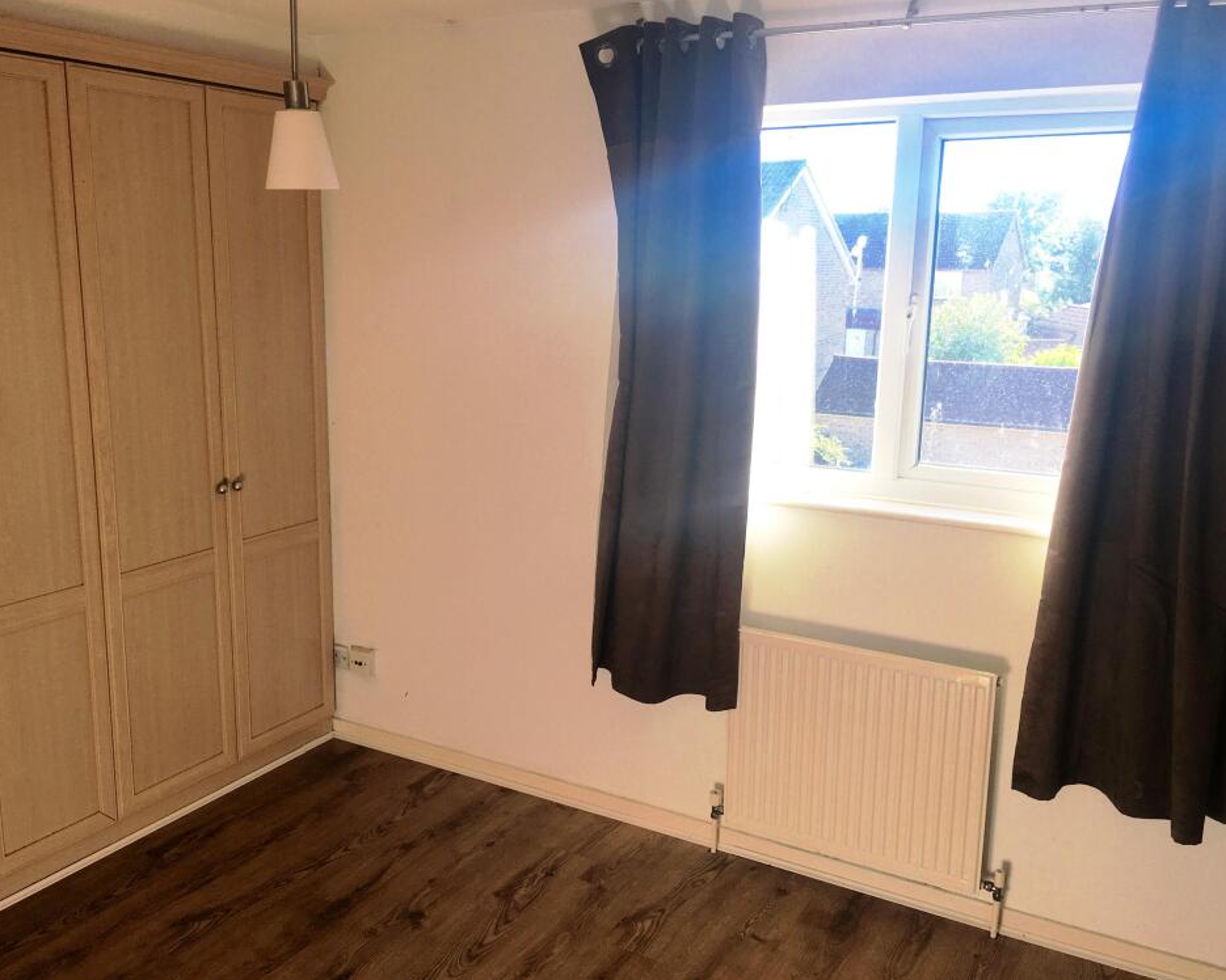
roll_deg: -0.3
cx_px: 578
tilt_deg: -11.6
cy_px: 491
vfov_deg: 47.1
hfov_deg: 57.1
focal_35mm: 31
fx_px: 1125
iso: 25
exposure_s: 1/107
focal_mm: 4.15
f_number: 2.2
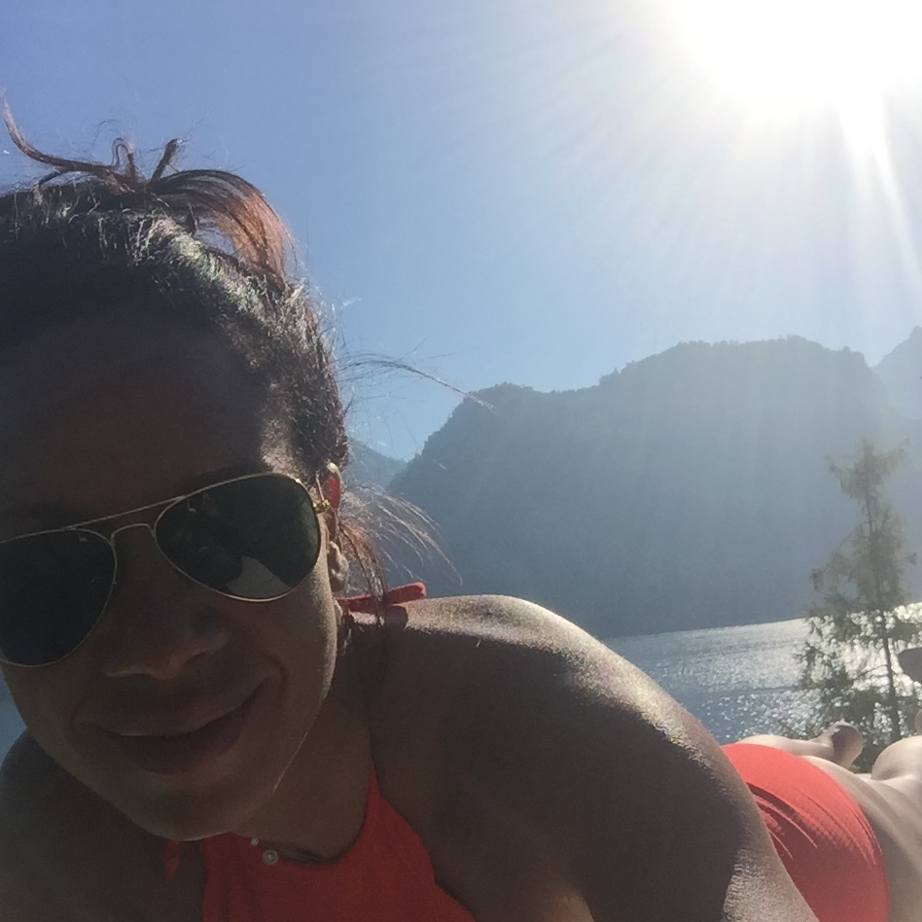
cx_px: 457
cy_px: 499
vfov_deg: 44.9
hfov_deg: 44.9
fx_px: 1115
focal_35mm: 37
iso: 32
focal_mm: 2.65
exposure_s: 1/2519
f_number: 2.2
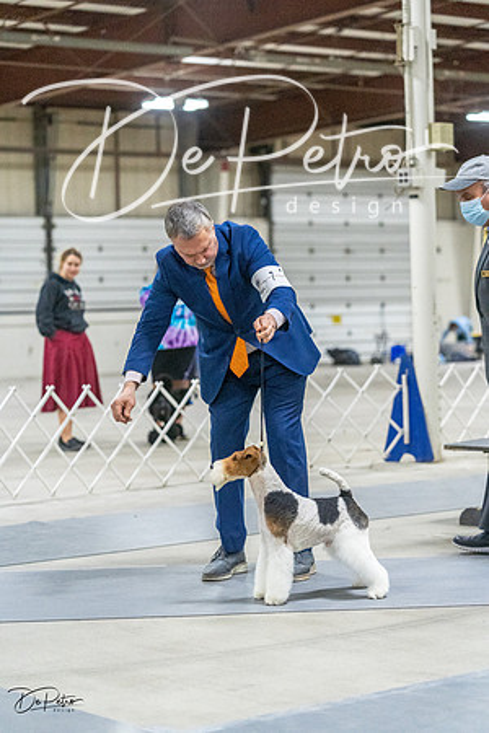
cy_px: 366
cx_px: 244
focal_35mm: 87
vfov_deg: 23.4
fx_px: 1772
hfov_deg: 15.7
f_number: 3.2
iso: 6400
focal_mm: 87
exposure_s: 1/400
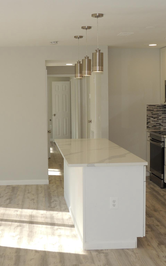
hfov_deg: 21.2
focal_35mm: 61
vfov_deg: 33.5
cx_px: 55
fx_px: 442
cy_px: 133
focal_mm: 7.6
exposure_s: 1/160
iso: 100
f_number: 3.4
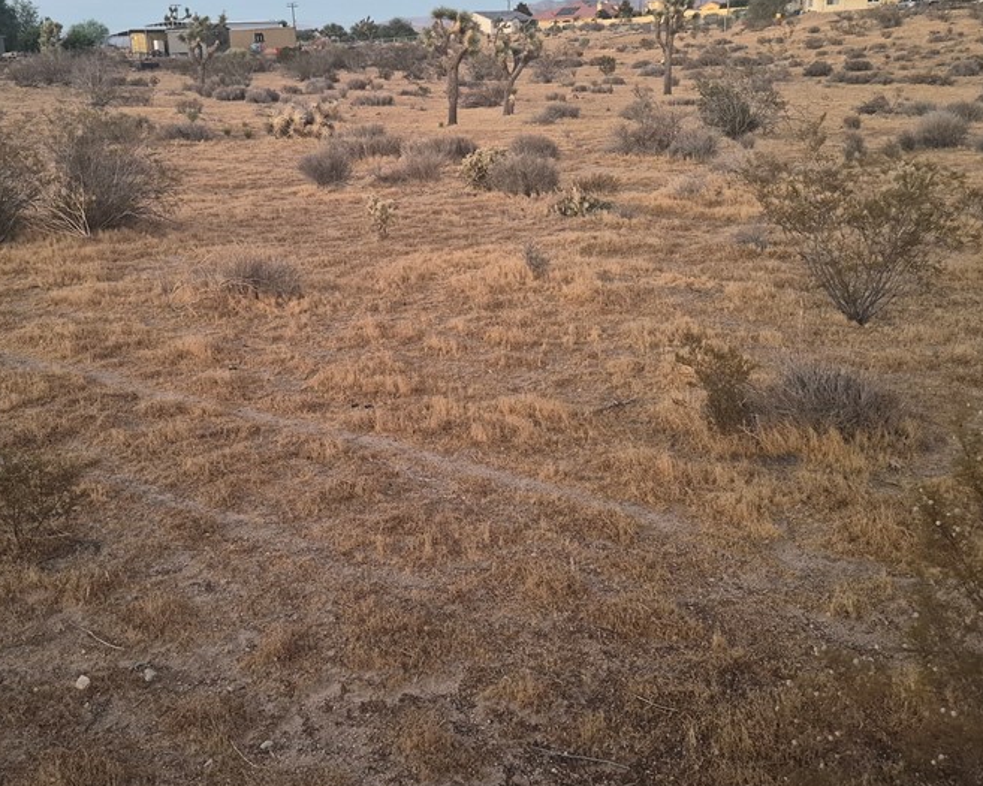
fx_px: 1018
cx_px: 437
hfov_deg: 51.4
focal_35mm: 35
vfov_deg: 42.1
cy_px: 326
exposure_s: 1/120
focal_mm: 5.4
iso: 1250
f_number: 1.8
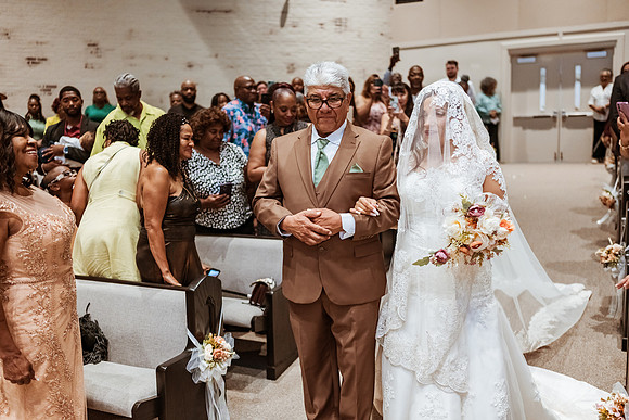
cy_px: 210
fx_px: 612
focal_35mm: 35
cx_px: 314
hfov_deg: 54.4
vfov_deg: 37.9
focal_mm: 35
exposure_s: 1/500
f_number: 1.8
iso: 1250
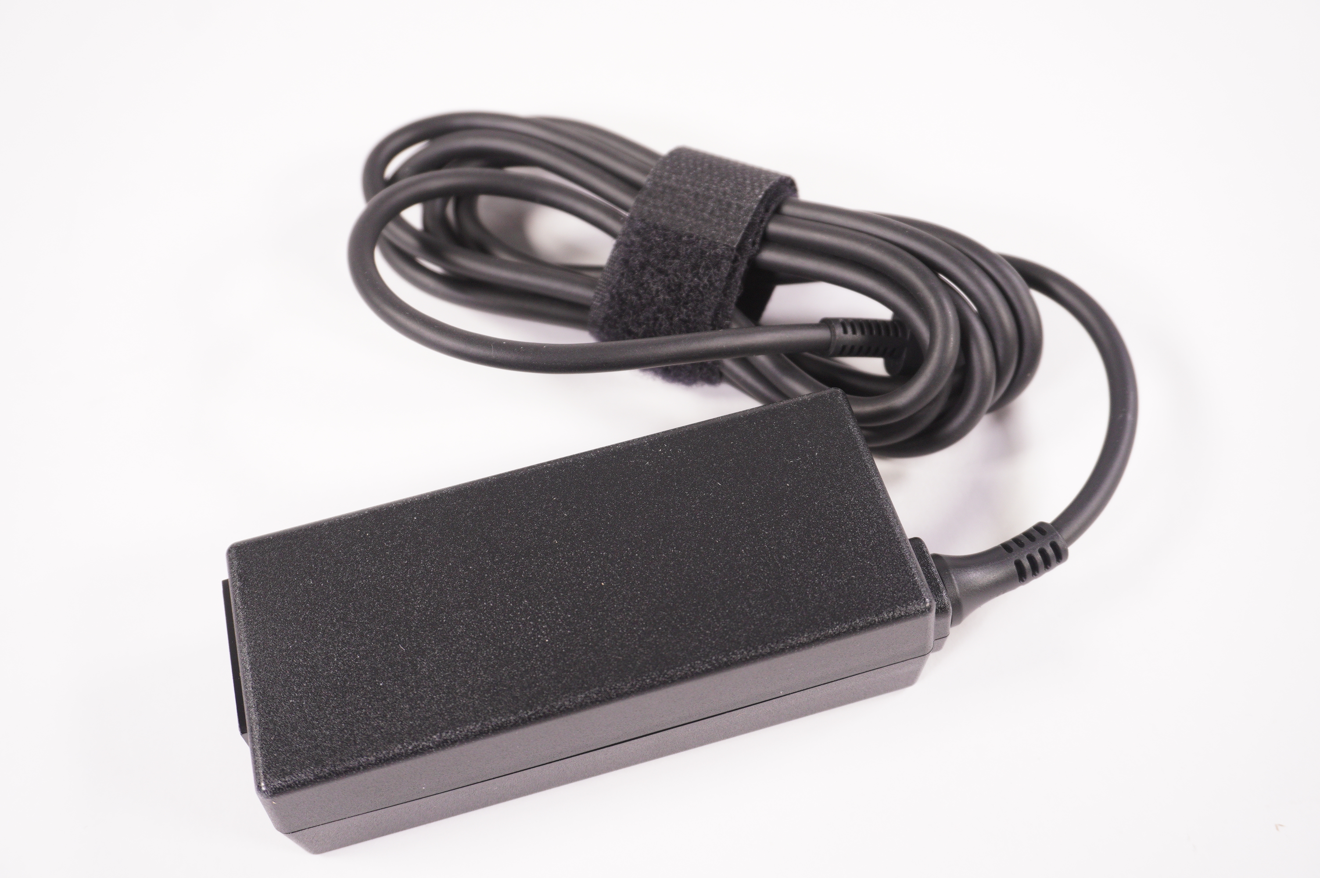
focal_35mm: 38
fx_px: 1374
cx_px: 660
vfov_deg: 35.4
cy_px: 439
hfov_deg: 51.3
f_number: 5.6
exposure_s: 1/250
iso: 640
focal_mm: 25
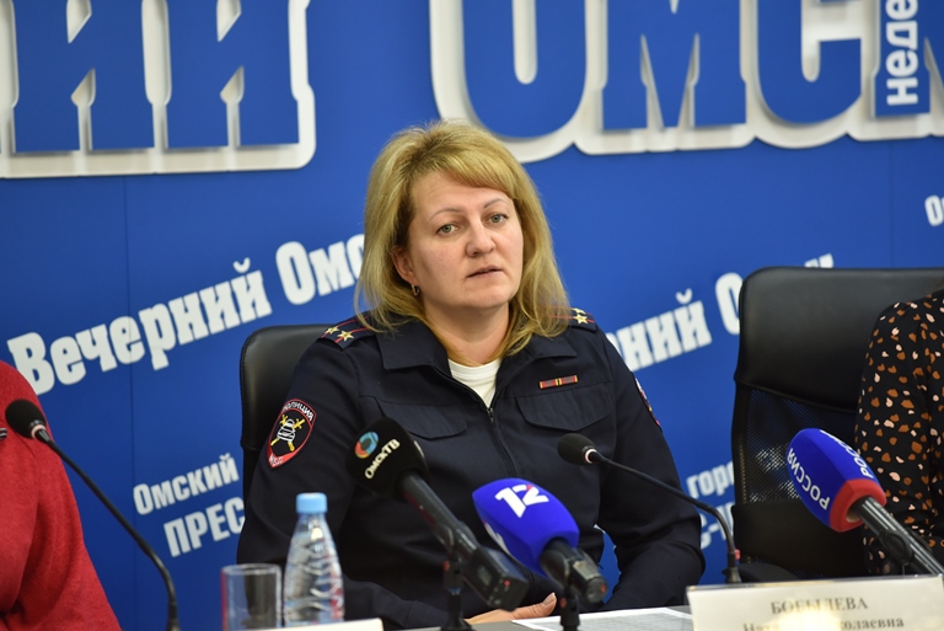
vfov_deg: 6.9
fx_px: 5247
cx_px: 472
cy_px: 316
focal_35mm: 200
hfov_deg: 10.3
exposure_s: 1/200
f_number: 4
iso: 1250
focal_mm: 200
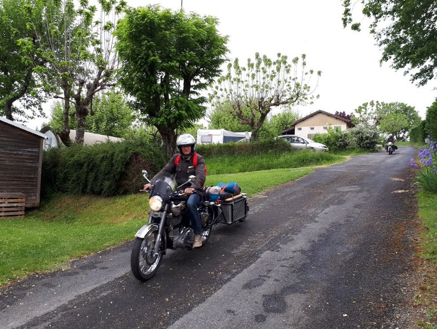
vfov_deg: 49.8
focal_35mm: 28
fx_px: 354
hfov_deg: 63.4
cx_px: 216
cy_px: 169
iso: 40
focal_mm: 3.6
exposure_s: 1/144
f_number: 1.9
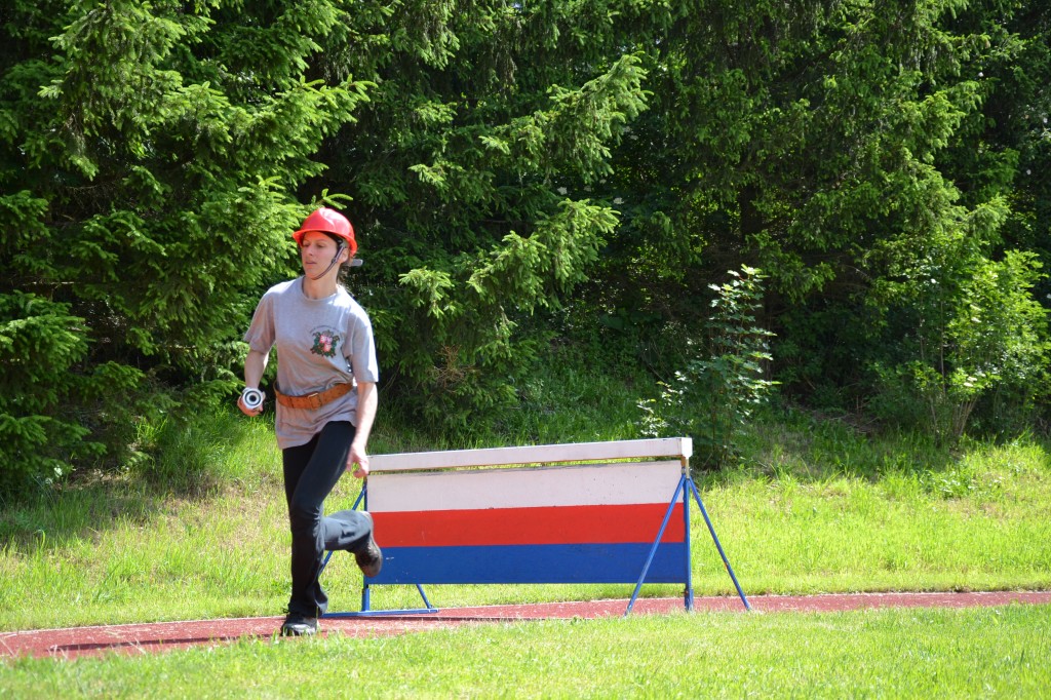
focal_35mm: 68
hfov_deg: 29.9
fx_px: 1970
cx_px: 526
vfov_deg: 20.1
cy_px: 350
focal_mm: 45
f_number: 4.8
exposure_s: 1/640
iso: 400
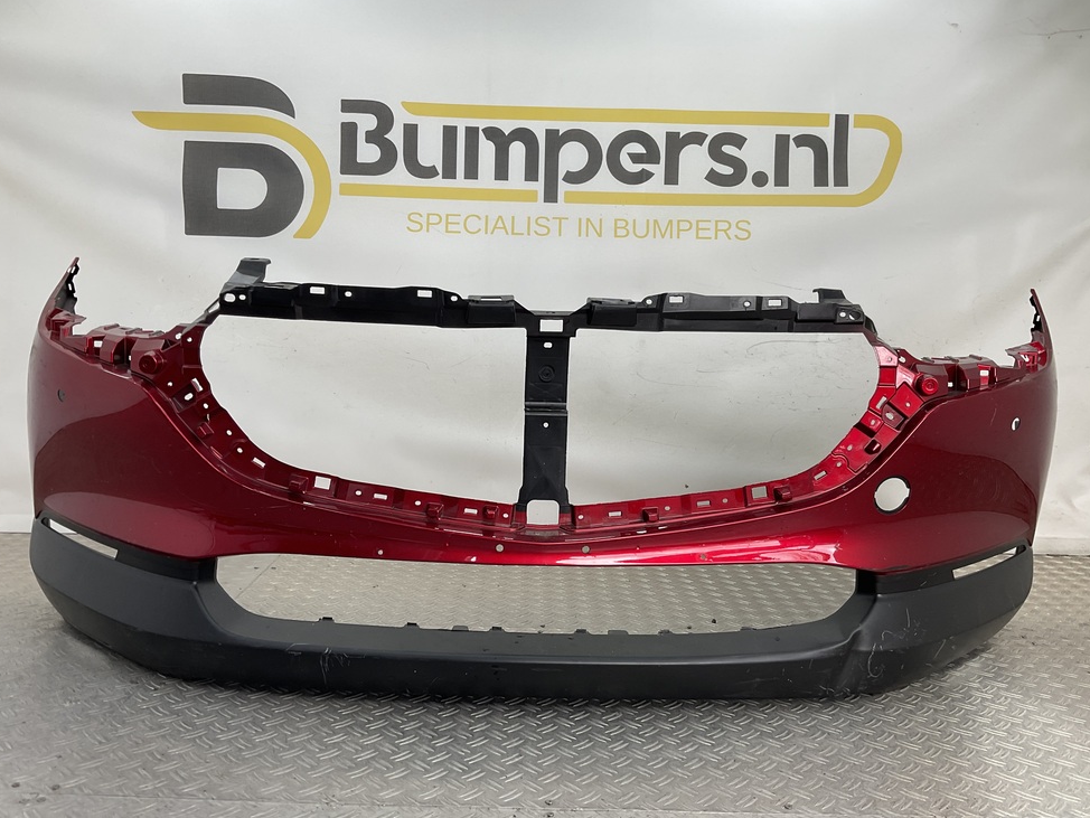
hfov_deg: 60.0
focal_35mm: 30
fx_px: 945
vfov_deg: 46.8
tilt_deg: -5.1
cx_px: 547
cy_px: 402
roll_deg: -2.6
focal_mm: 3
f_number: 1.8
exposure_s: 1/125
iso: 16
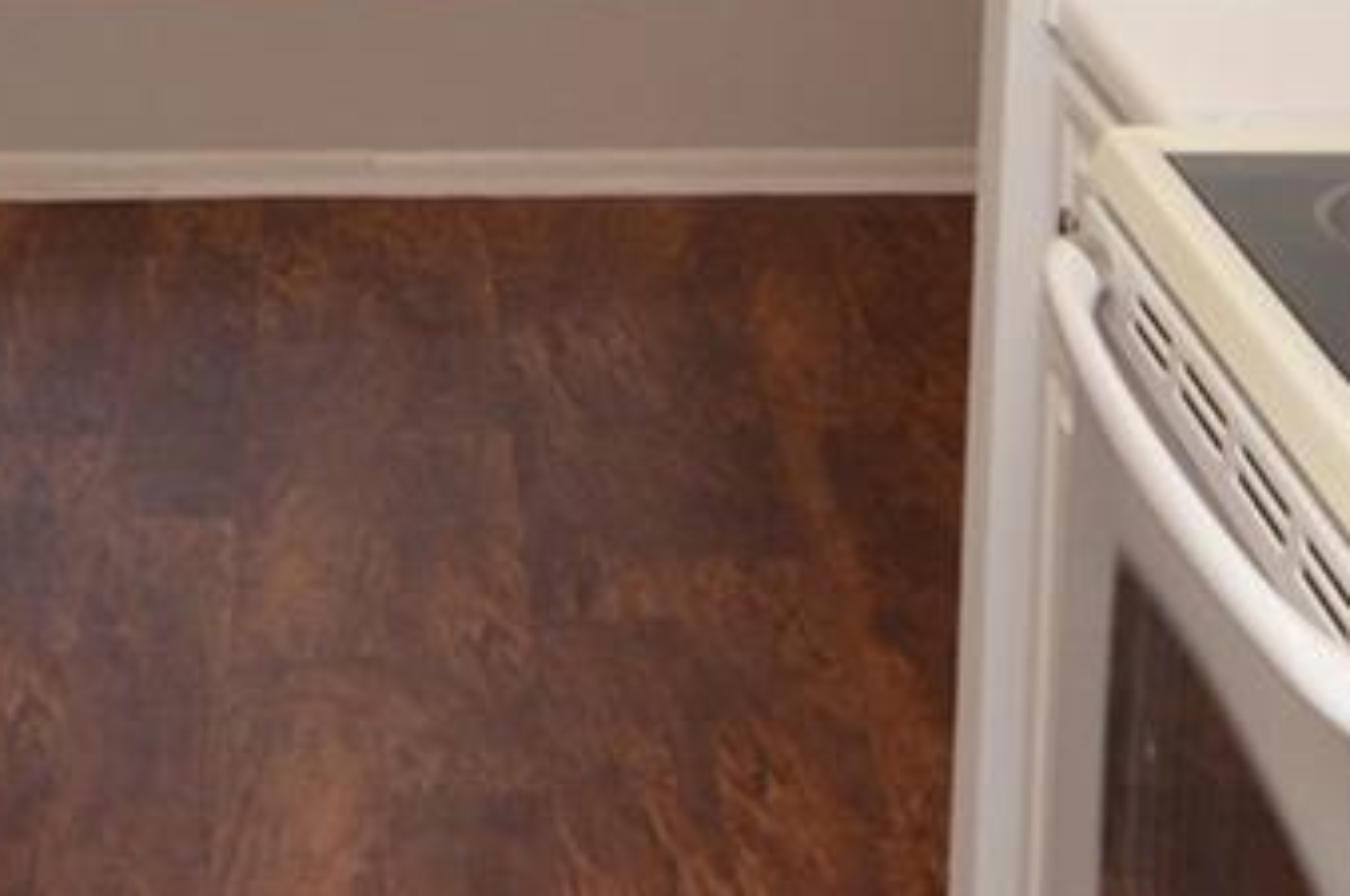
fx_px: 3183
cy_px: 34
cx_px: 327
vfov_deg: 15.8
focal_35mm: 85
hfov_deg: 23.7
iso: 400
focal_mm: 12
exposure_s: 1/60
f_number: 4
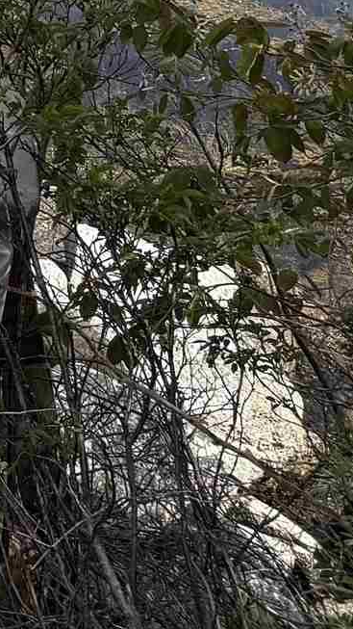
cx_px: -794
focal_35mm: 123
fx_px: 2048
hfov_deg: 8.1
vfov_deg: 15.8
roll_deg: -0.2
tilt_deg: -16.4
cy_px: -356
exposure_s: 1/3759
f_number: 1.78
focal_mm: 6.76
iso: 80
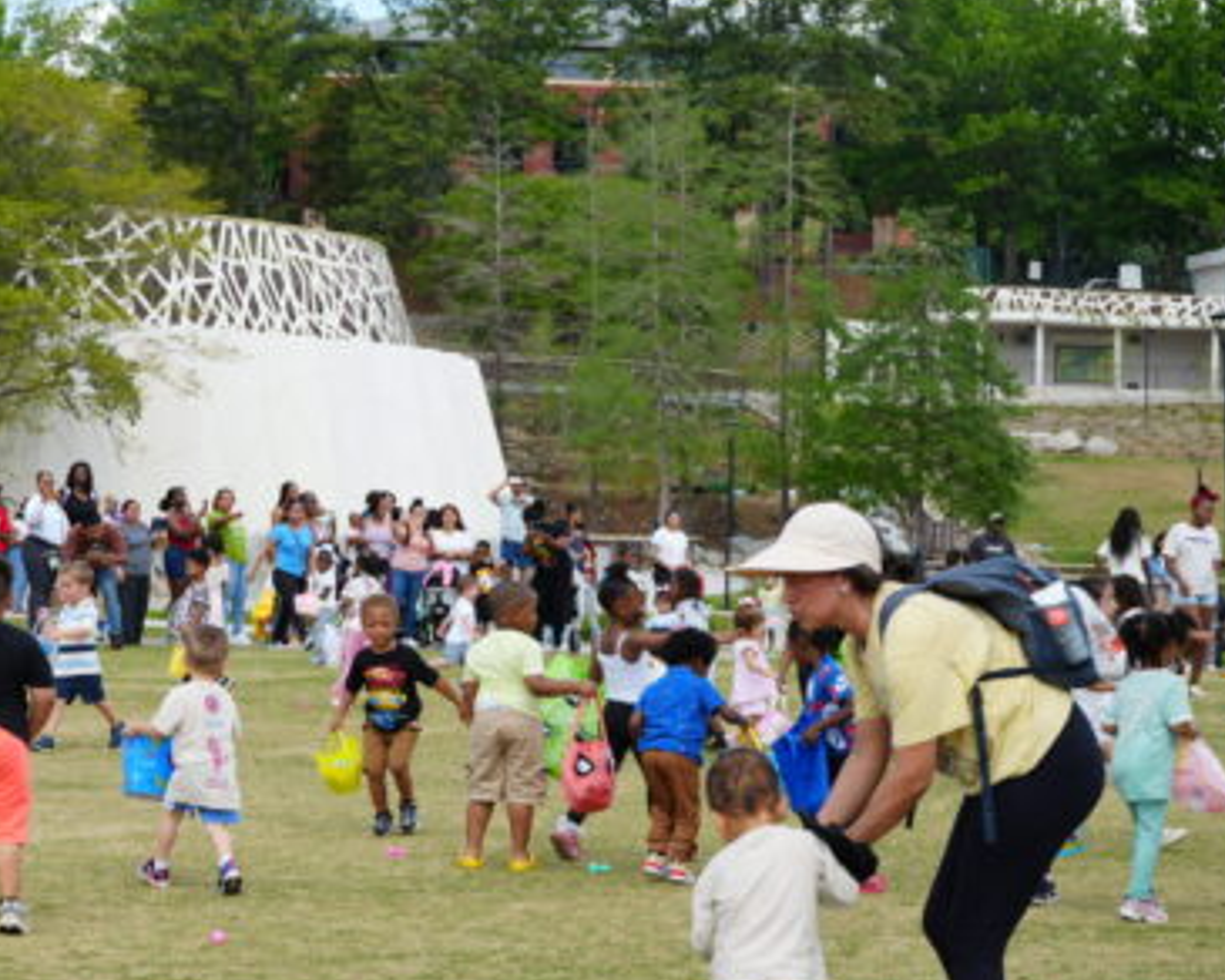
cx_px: 295
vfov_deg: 14.3
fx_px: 3916
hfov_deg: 17.7
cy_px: 597
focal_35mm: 108
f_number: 9
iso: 100
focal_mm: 70
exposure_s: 1/125
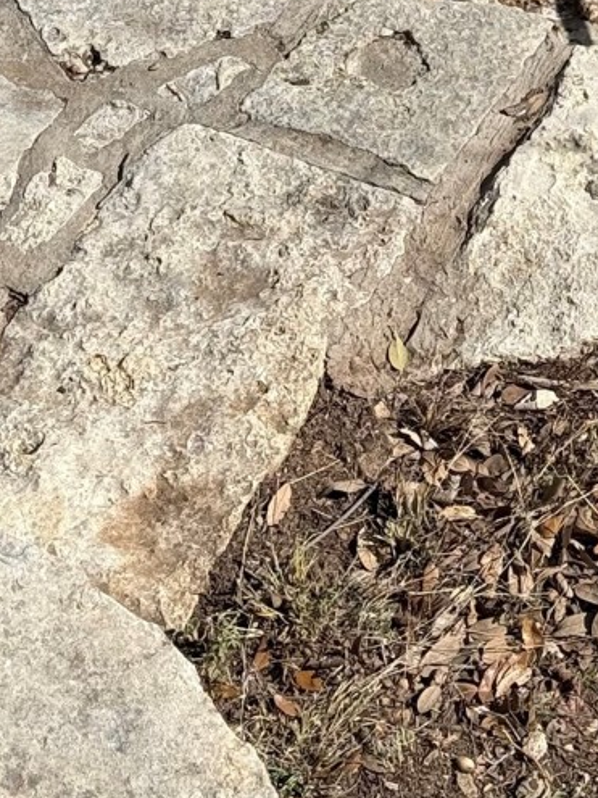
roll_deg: -0.3
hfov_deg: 9.7
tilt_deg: -44.6
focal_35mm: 149
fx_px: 3433
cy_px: -256
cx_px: 848
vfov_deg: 12.8
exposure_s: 1/5208
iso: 64
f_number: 1.78
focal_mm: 6.76
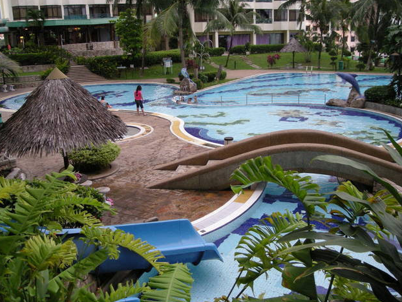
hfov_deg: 51.3
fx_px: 418
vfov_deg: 39.7
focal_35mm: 36
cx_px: 198
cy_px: 148
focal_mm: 5.7
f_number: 2.8
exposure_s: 1/60
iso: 200
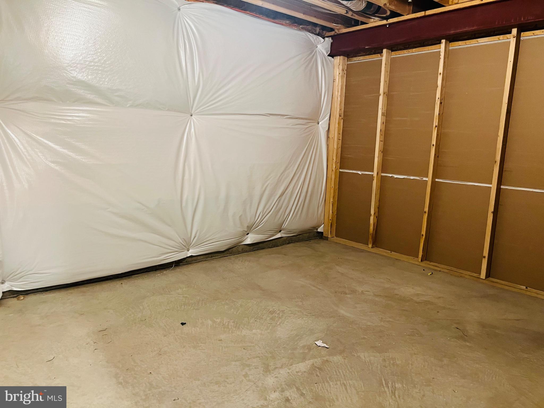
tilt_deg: -9.8
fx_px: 409
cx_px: 272
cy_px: 204
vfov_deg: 53.1
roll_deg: -2.2
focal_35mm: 26
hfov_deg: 67.3
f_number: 1.5
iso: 400
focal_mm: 5.7
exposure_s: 1/60
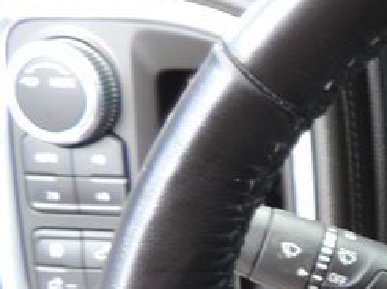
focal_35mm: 125
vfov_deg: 11.5
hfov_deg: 13.5
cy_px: 396
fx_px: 1396
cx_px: 780
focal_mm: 4.3
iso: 80
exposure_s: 1/40
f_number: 3
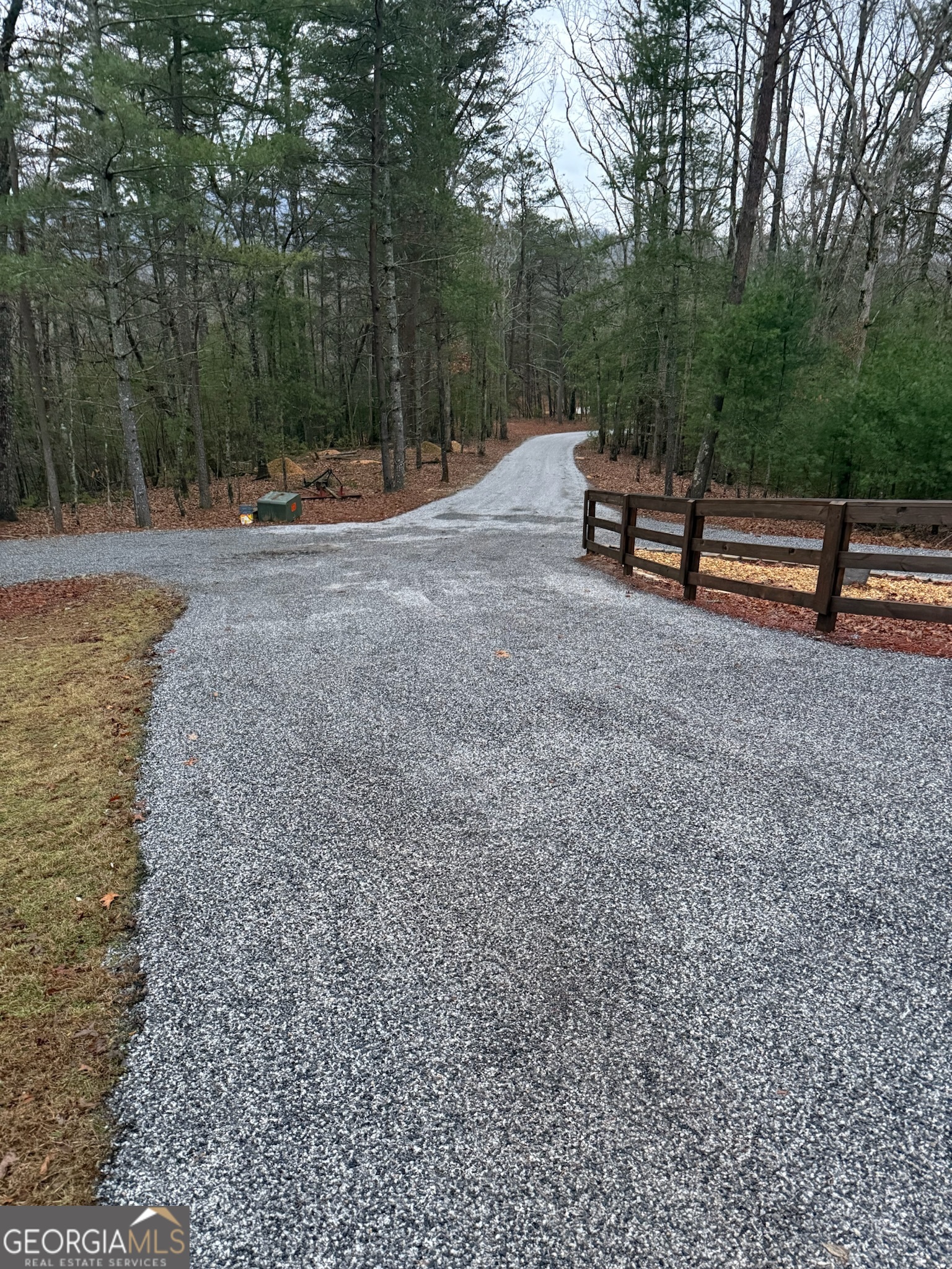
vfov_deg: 71.6
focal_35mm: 24
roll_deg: -1.1
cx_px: 476
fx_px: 880
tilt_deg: -24.8
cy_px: 634
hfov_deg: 56.8
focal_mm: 6.76
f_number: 1.78
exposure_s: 1/60
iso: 640
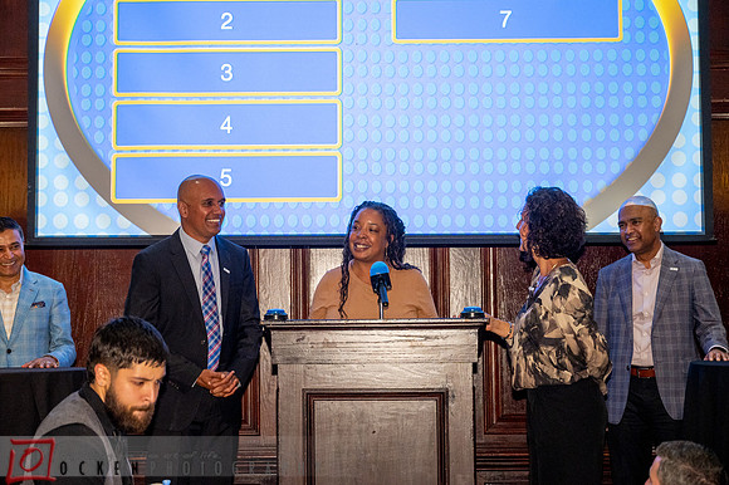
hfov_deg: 30.0
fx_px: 1359
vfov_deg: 20.2
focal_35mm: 67
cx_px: 347
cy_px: 244
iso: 2500
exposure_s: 1/80
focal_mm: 64
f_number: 4
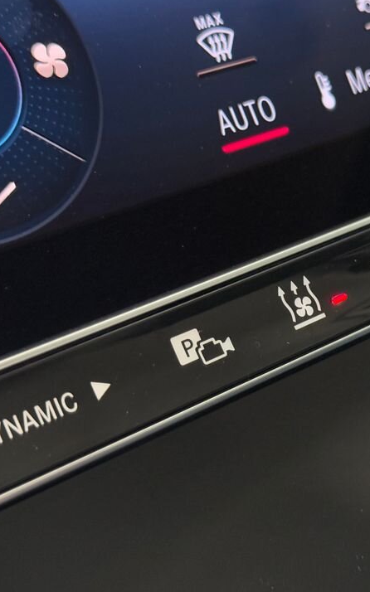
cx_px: 336
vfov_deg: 28.2
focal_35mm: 73
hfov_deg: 17.6
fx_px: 1178
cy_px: 313
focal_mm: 6.76
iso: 500
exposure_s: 1/33
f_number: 1.78
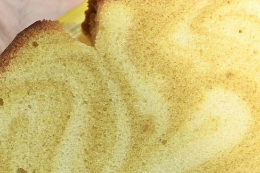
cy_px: 145
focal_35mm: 123
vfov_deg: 11.1
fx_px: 888
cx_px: 153
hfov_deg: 16.6
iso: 3200
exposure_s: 1/200
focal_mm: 60
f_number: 13
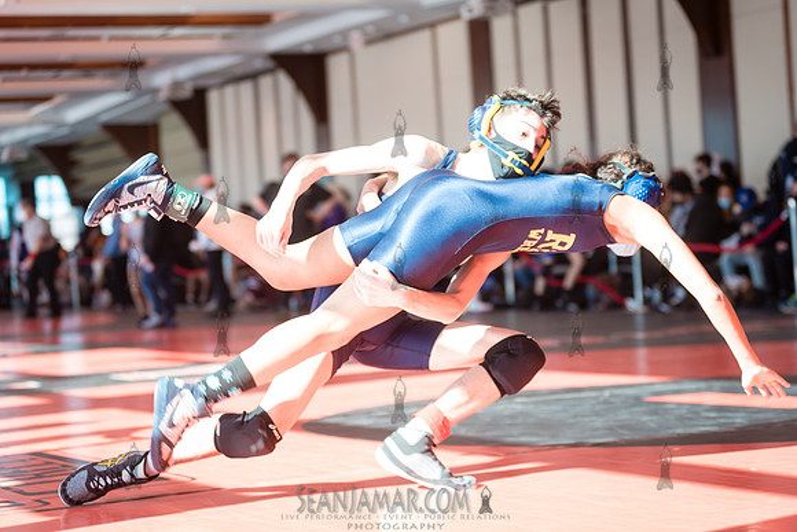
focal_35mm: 80
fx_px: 1771
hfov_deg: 25.4
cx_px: 398
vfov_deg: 17.1
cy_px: 266
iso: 400
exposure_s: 1/400
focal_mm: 80
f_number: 3.5
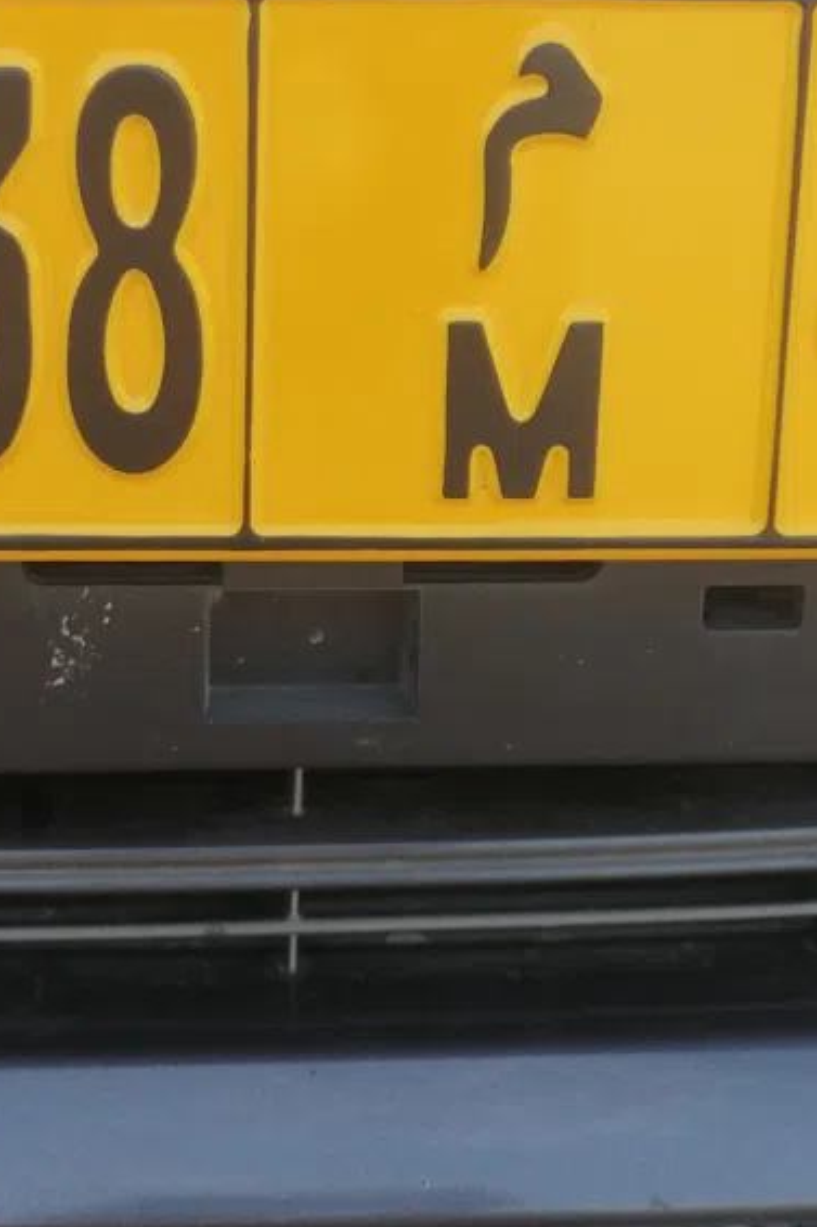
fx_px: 2180
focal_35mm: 64
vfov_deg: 31.3
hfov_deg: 21.1
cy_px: 464
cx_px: 247
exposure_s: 1/100
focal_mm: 5.3
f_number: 1.8
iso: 50
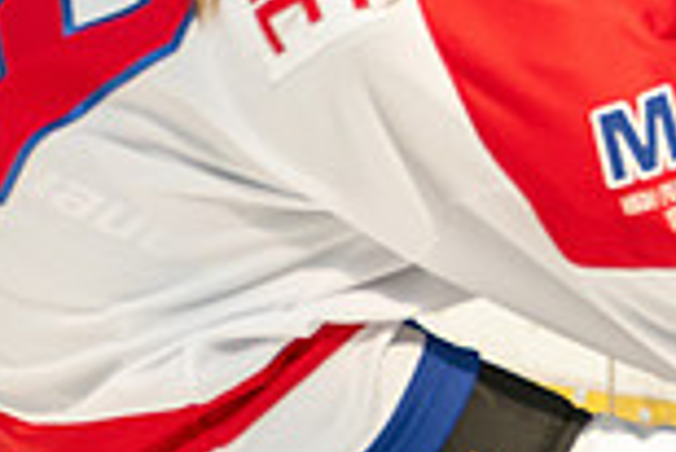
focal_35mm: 1179
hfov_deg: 1.7
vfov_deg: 1.2
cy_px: -428
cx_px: 1255
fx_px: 22159
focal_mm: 221
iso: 1600
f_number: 3.5
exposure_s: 1/2500
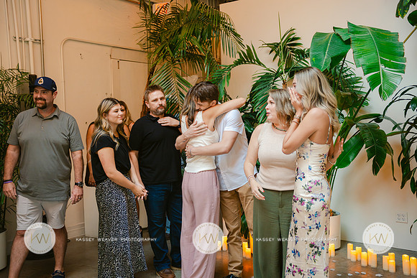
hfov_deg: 49.7
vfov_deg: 34.3
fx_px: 451
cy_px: 139
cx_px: 208
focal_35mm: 39
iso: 1000
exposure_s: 1/250
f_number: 2.8
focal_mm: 38.9
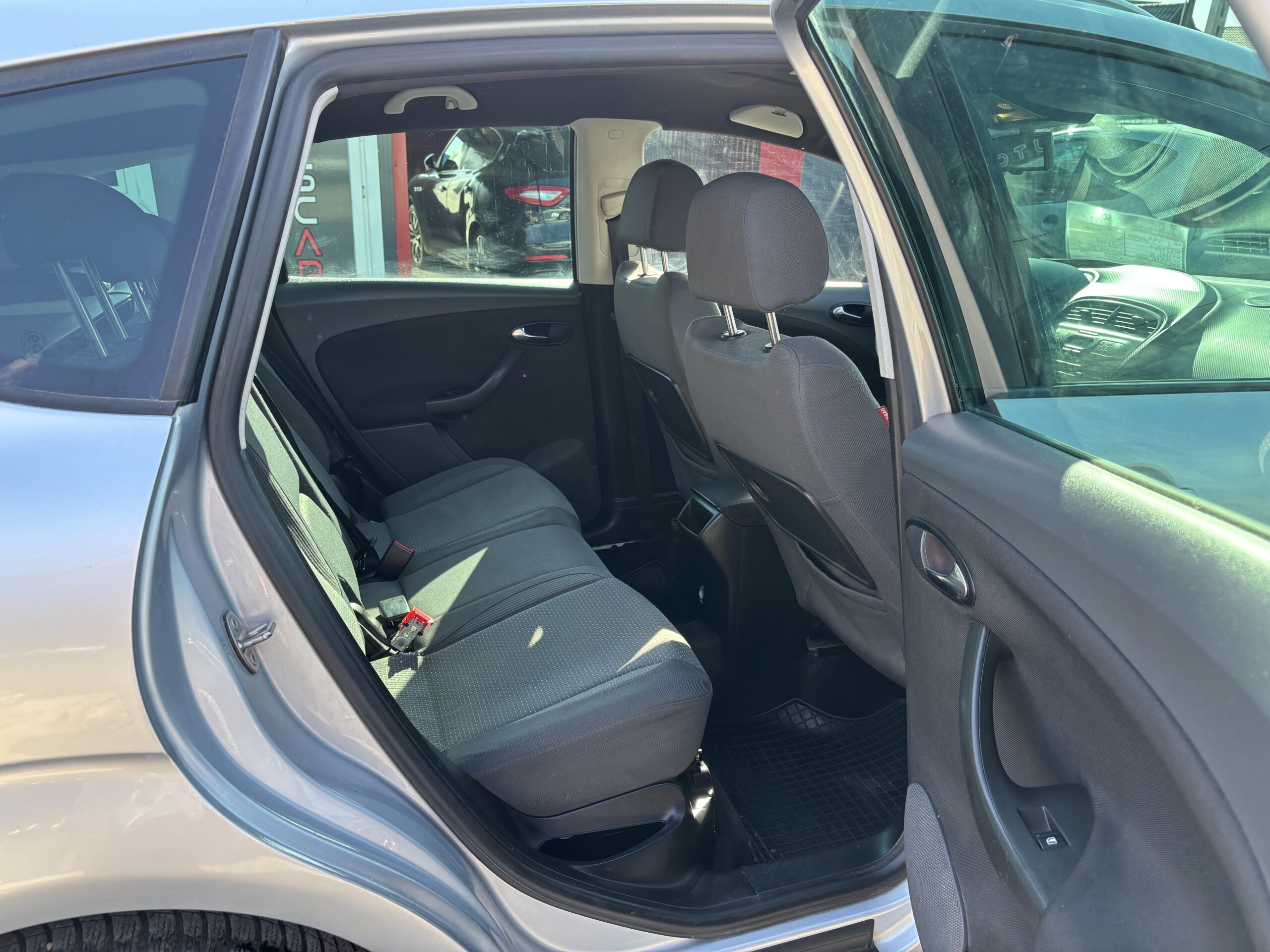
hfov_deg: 67.3
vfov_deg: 53.1
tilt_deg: -20.3
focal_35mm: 26
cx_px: 635
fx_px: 954
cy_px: 476
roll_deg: -3.3
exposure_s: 1/131
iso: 40
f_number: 1.6
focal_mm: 5.96
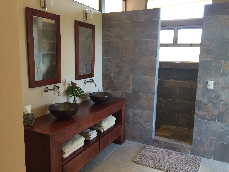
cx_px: 114
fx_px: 192
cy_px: 86
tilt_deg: -10.9
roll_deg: -1.0
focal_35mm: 29
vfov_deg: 48.2
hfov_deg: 61.7
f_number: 2.2
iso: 40
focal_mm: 4.15
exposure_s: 1/30
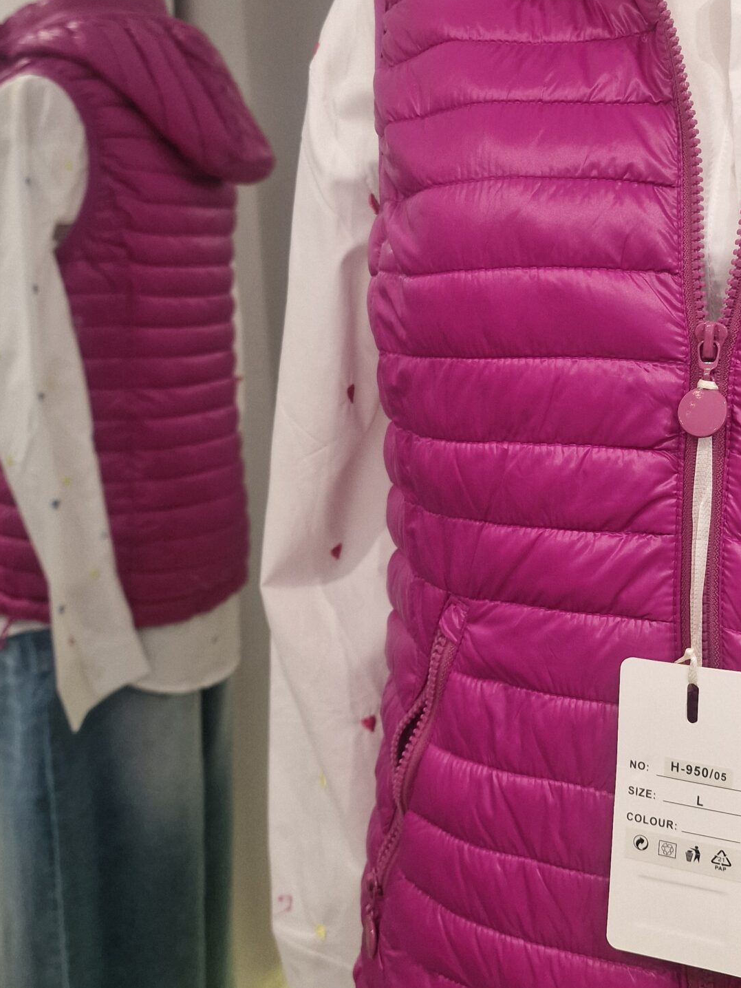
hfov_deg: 34.2
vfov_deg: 45.7
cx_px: 582
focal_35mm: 41
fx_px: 1170
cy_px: 436
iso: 200
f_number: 1.8
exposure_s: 1/120
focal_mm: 6.4
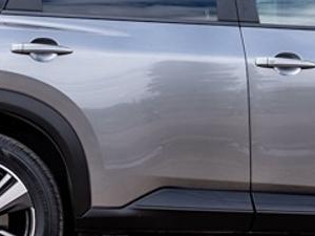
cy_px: -112
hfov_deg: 8.1
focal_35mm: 245
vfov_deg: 6.0
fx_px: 2229
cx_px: 298
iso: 100
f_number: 4
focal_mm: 42.5
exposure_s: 1/500
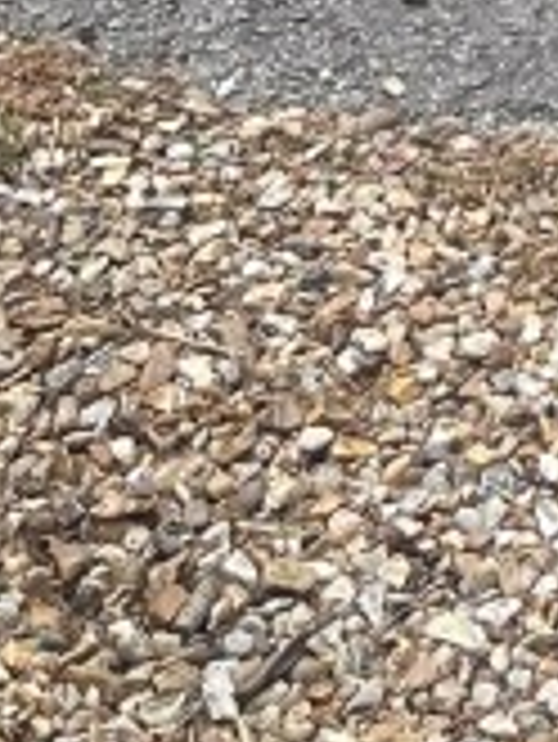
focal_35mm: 170
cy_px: -1363
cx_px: 1138
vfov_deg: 9.5
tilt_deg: -14.6
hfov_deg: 8.3
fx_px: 3649
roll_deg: -1.9
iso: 50
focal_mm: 5.1
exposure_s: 1/1721
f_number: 1.6
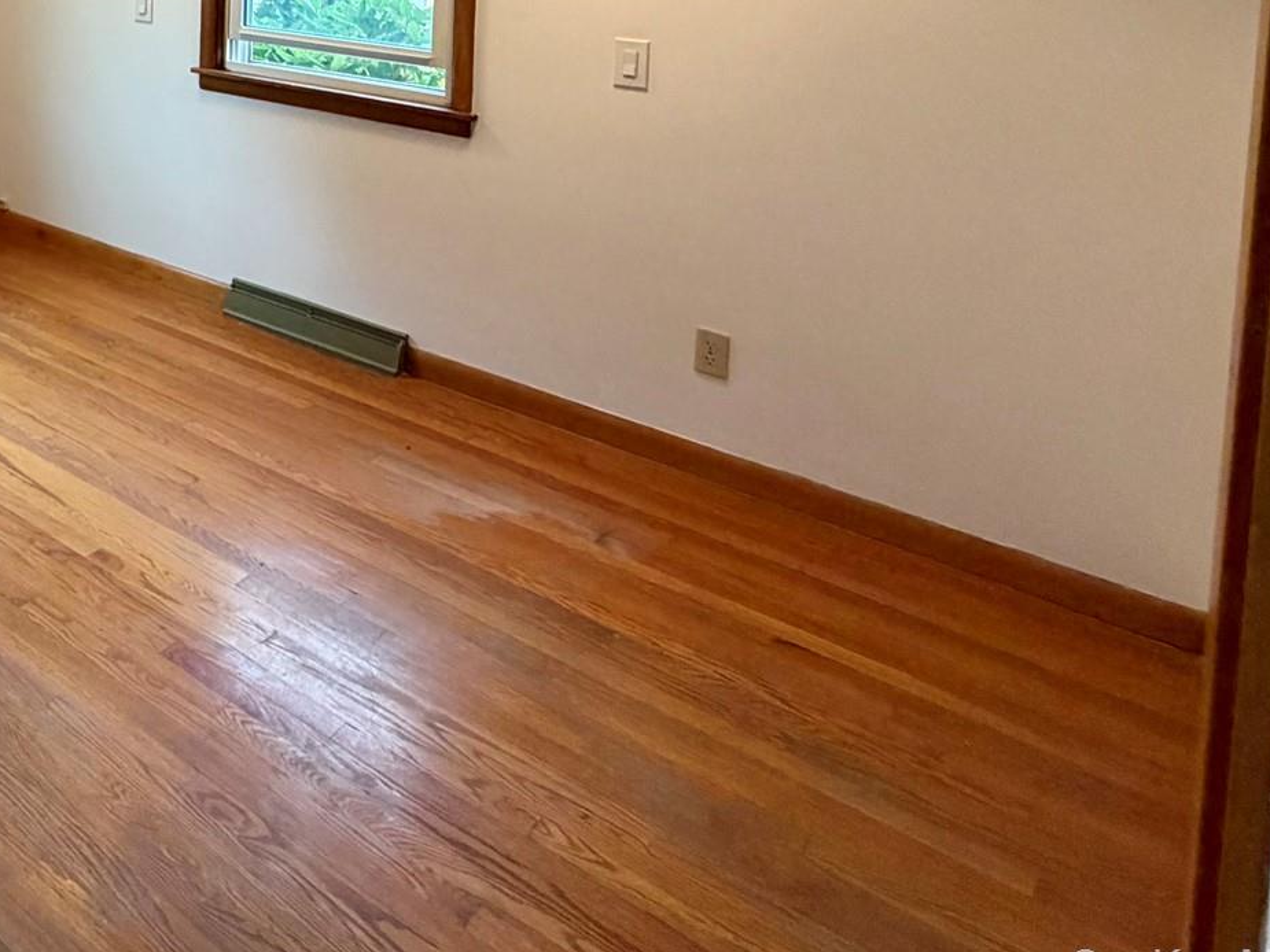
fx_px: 1137
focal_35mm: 31
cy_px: -55
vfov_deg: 38.8
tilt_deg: -4.0
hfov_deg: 46.5
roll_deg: +0.4
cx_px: -58
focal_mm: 2.22
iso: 200
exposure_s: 1/120
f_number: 2.2
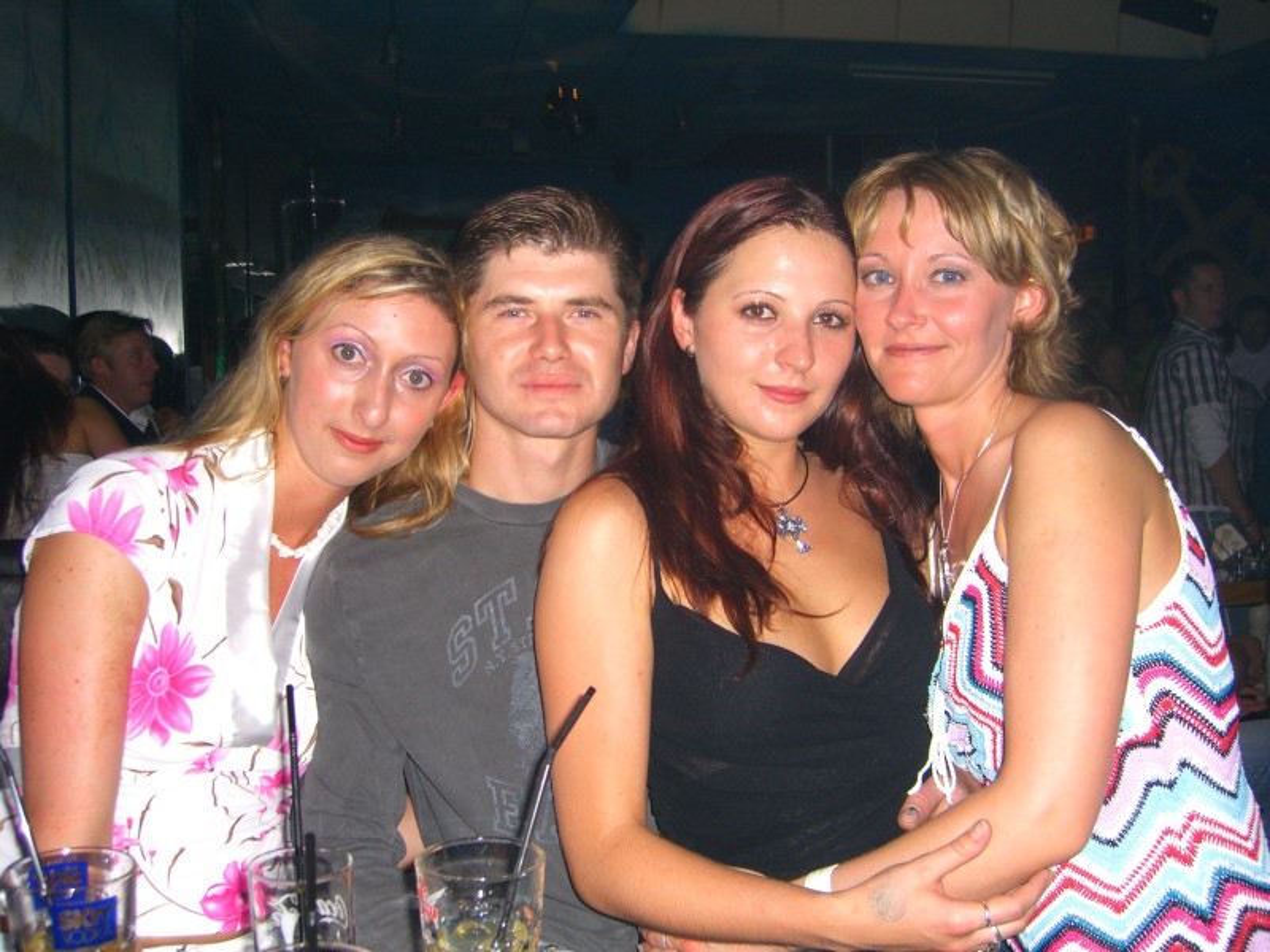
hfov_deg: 49.0
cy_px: 476
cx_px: 635
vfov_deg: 37.7
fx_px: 1394
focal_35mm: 38
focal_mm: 7.9
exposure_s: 1/60
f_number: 2.8
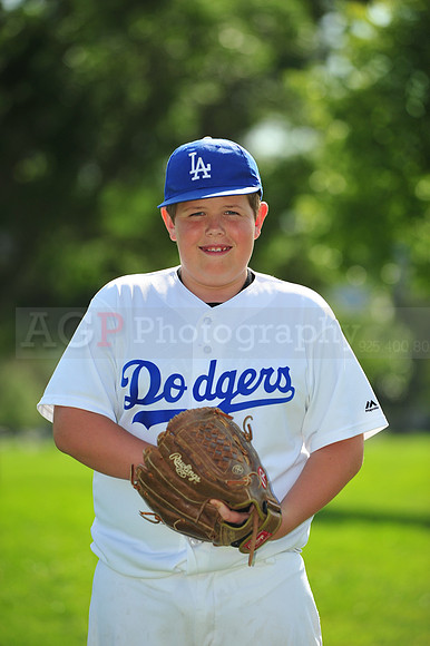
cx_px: 215
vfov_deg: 11.1
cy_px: 323
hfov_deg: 7.4
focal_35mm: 185
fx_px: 3318
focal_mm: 185
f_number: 4.5
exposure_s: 1/2000
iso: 320
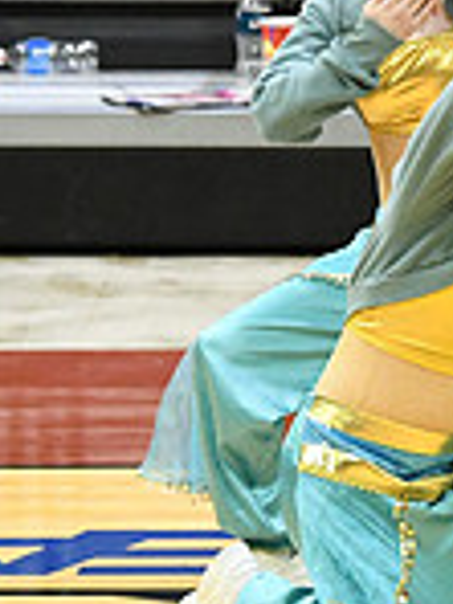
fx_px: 13278
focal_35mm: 761
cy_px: 206
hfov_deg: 1.9
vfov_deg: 2.6
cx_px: 1147
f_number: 4
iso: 5000
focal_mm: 135
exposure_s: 1/250
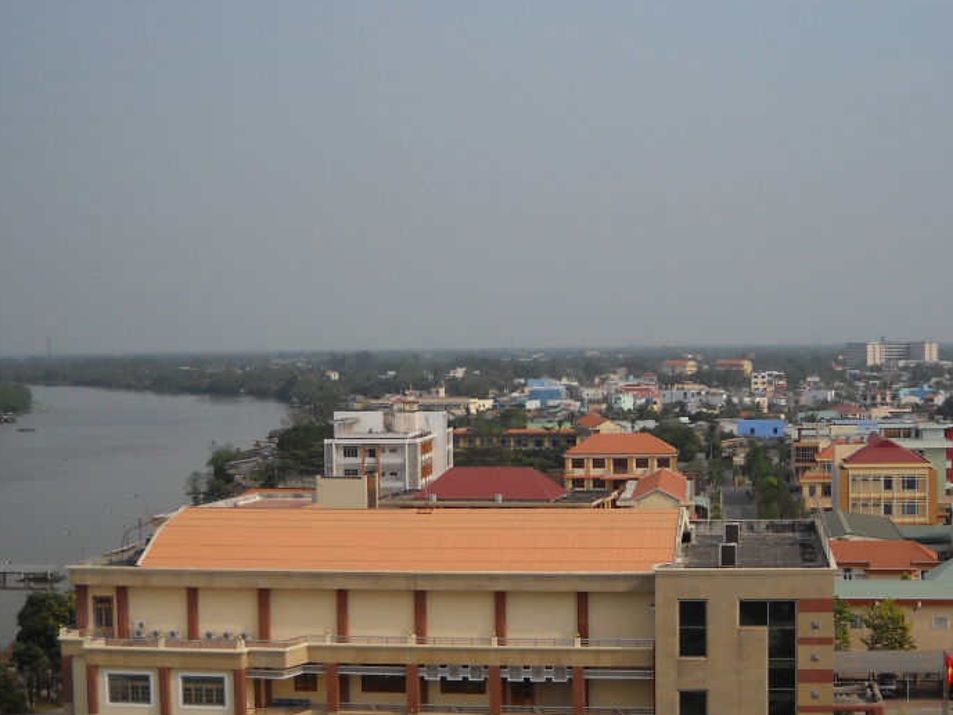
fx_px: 1679
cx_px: 578
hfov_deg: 31.6
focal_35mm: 61
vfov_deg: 24.0
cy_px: 392
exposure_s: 1/402
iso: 64
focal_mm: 6.72
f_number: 5.5
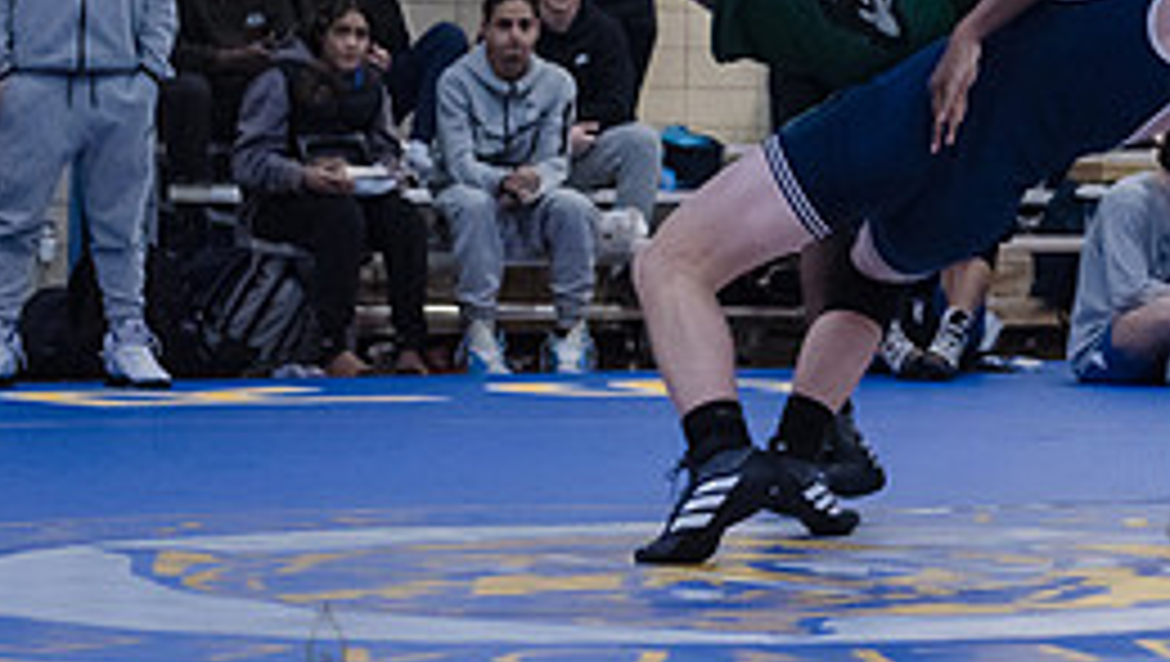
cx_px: 1192
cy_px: 25
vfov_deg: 7.9
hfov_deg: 13.7
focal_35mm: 154
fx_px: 4784
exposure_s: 1/400
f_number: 3.2
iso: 8000
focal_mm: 66
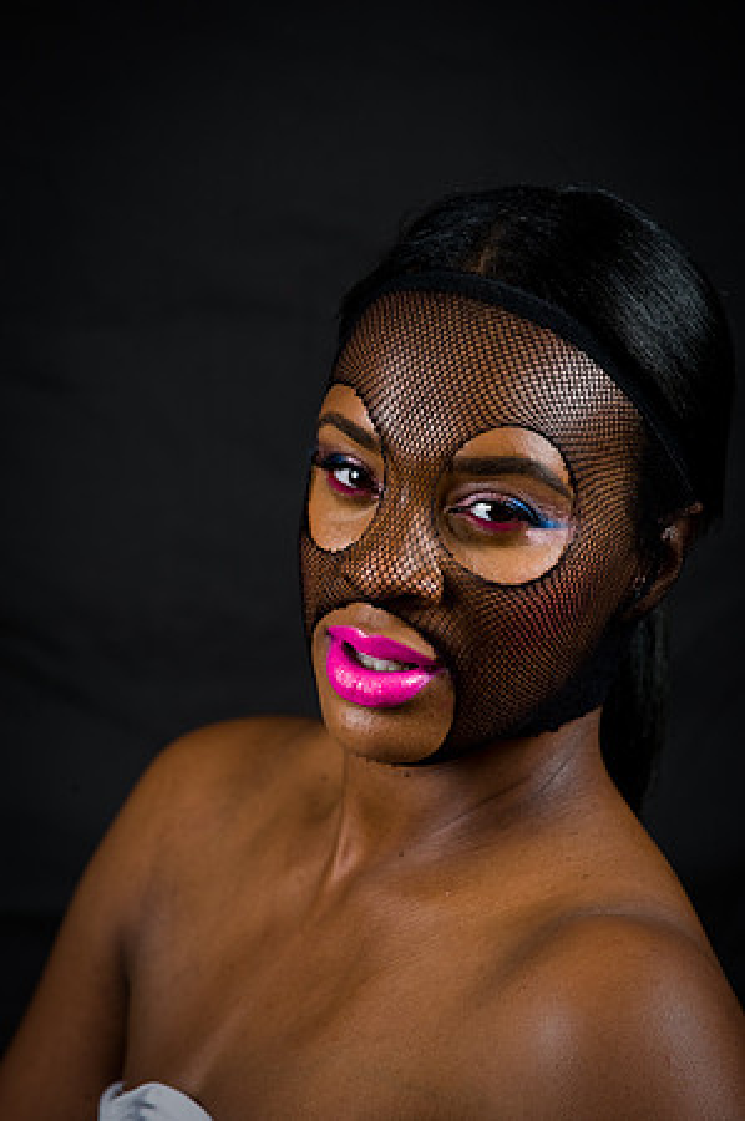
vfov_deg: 10.3
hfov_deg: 6.9
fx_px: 6222
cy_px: 560
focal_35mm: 200
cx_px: 372
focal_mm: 200
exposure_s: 1/125
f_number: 5.6
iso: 200
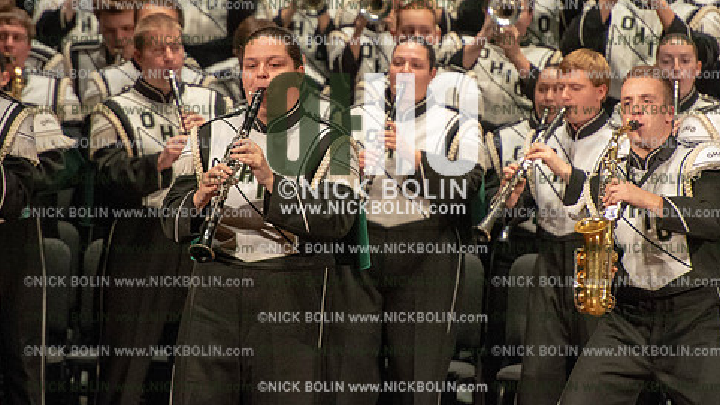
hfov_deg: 4.3
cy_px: 143
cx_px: 372
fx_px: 9621
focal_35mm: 504
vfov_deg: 2.4
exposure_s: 1/320
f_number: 5.6
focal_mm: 400
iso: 8000
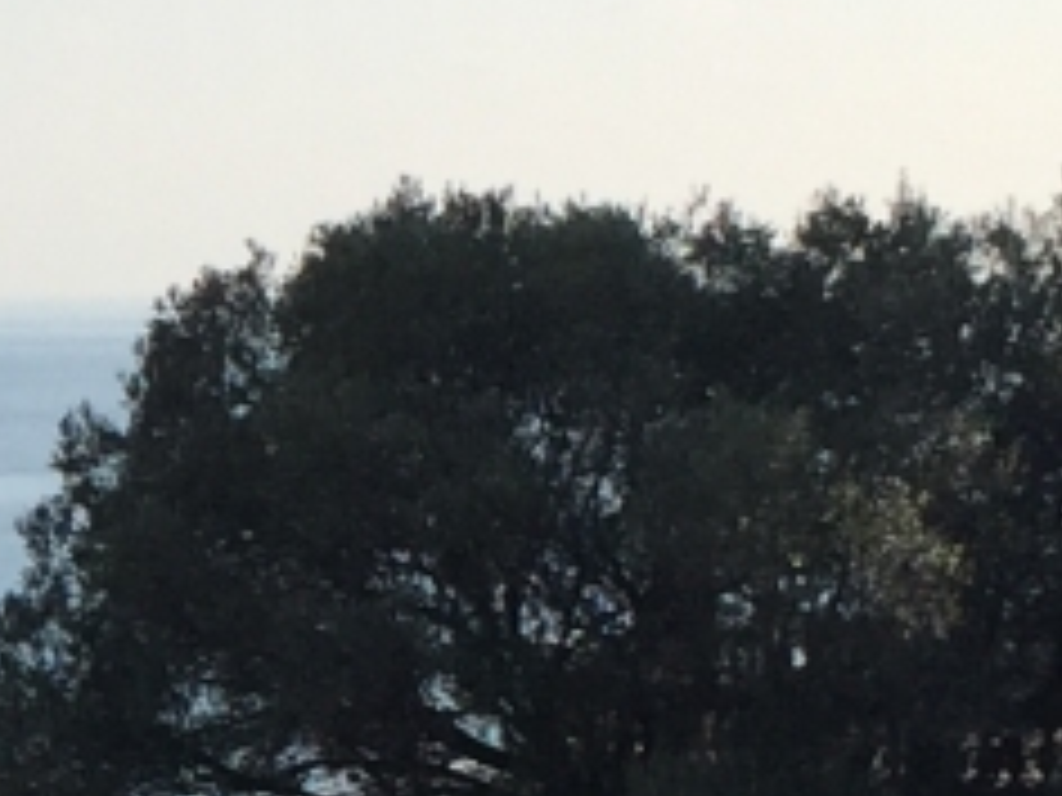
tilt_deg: -8.8
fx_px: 6044
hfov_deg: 9.7
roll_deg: +0.3
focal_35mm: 197
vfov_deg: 7.4
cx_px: -594
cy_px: 1232
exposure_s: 1/1883
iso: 32
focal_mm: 4.15
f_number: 2.2
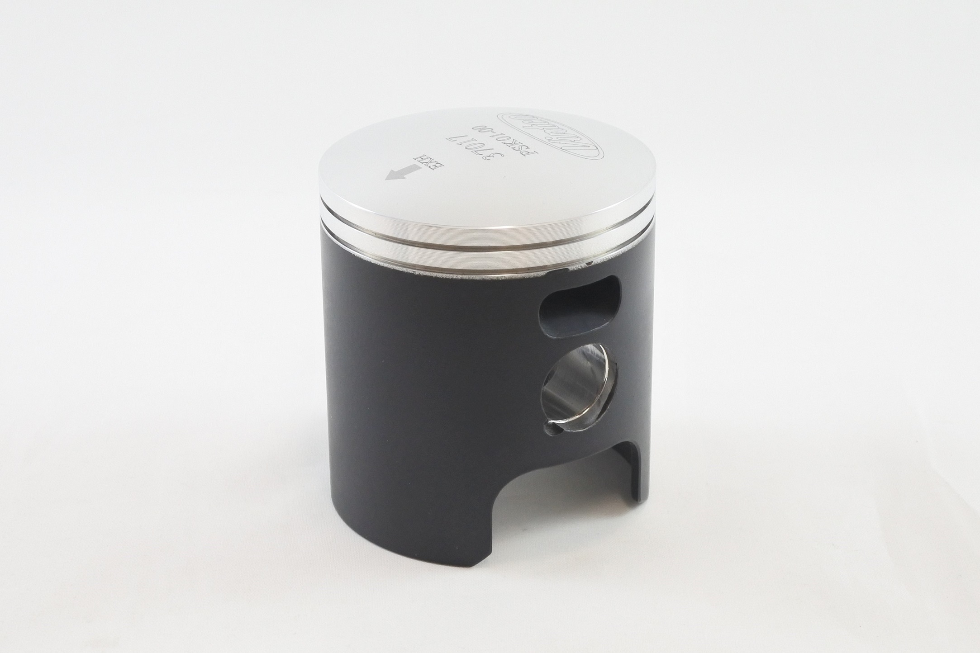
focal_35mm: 49
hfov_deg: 40.3
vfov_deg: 27.5
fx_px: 1334
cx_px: 490
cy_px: 326
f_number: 4.5
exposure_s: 1/125
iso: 500
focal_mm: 18.4
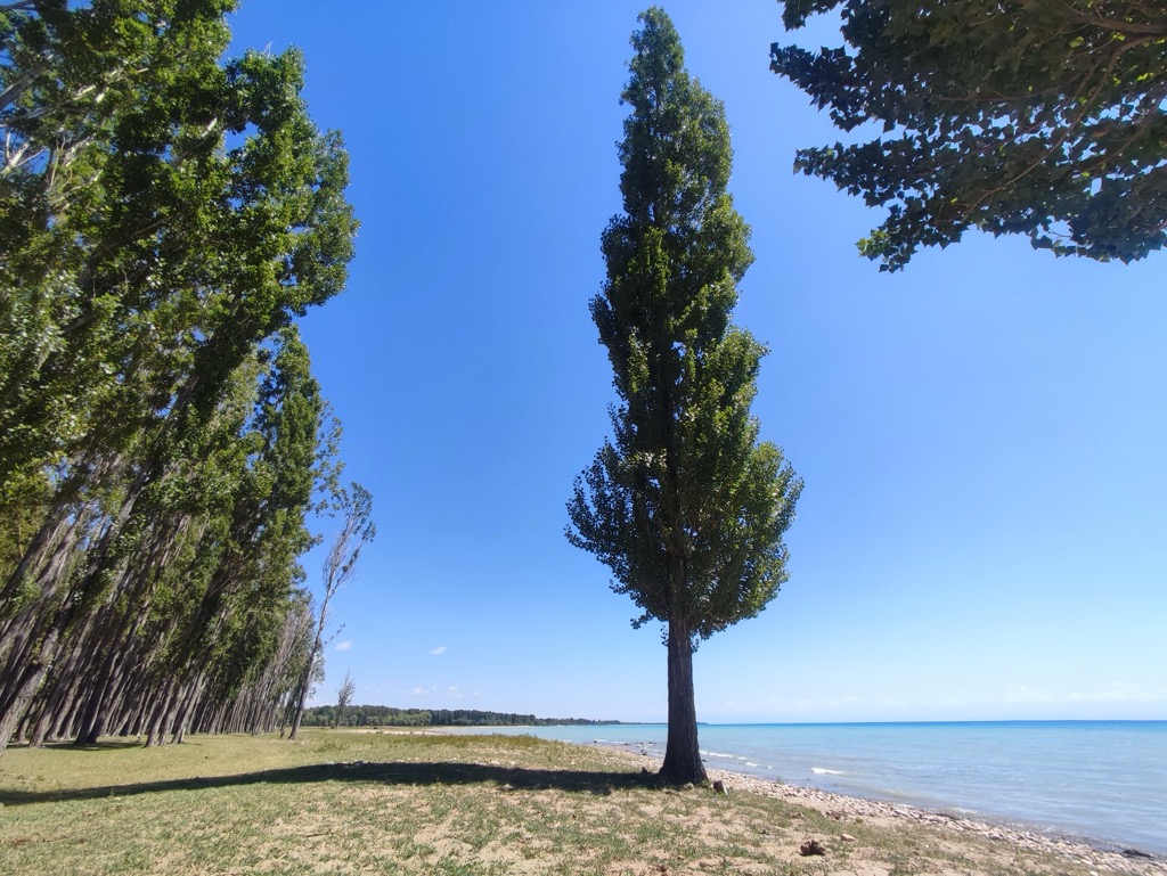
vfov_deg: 78.2
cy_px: 438
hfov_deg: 94.5
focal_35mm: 16
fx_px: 540
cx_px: 584
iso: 50
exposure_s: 1/1073
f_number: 2.2
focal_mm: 1.65
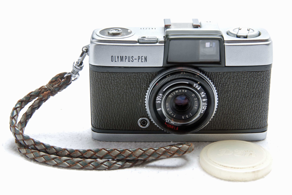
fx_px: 682
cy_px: 98
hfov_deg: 24.2
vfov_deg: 16.3
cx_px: 146
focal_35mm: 84
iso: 100
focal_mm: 56
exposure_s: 1/6
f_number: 11
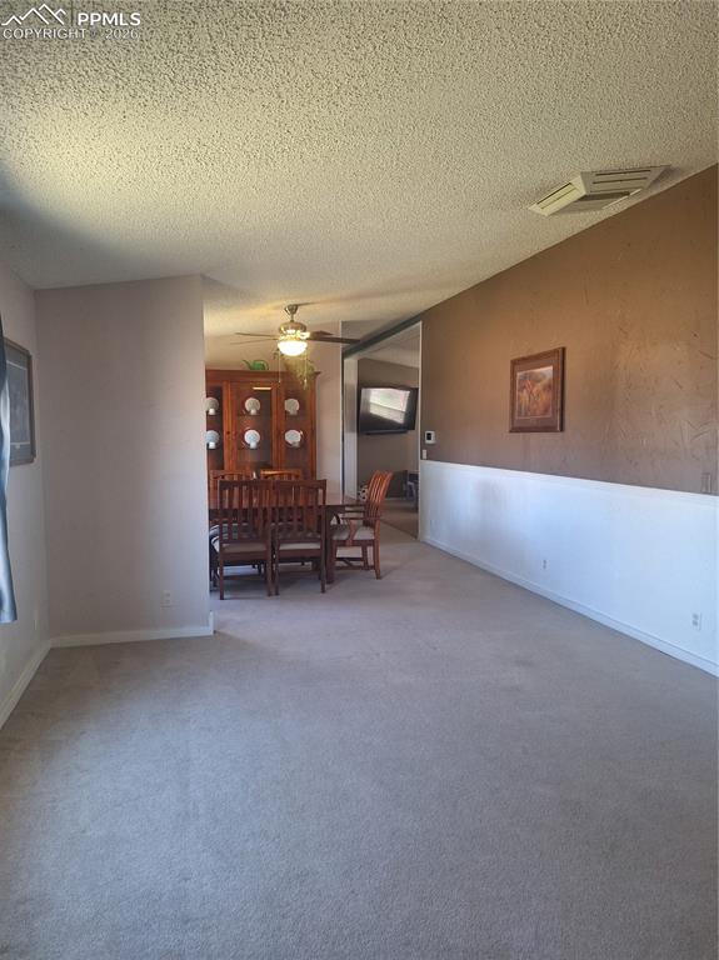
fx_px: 638
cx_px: 360
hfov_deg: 58.8
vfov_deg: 74.0
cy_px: 480
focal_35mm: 23
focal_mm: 5.54
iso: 160
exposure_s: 1/50
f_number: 1.8
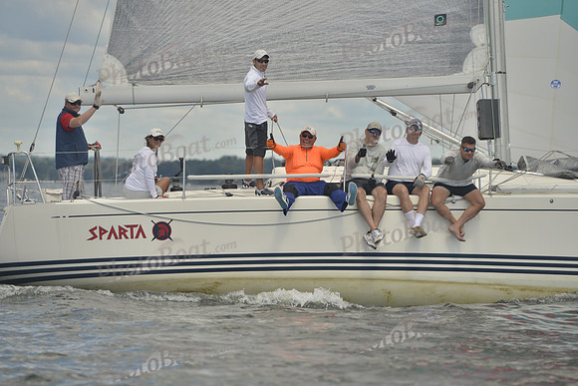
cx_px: 289
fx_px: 3212
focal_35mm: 200
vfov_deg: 6.9
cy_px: 193
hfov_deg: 10.3
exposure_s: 1/640
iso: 200
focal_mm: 200
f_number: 5.6
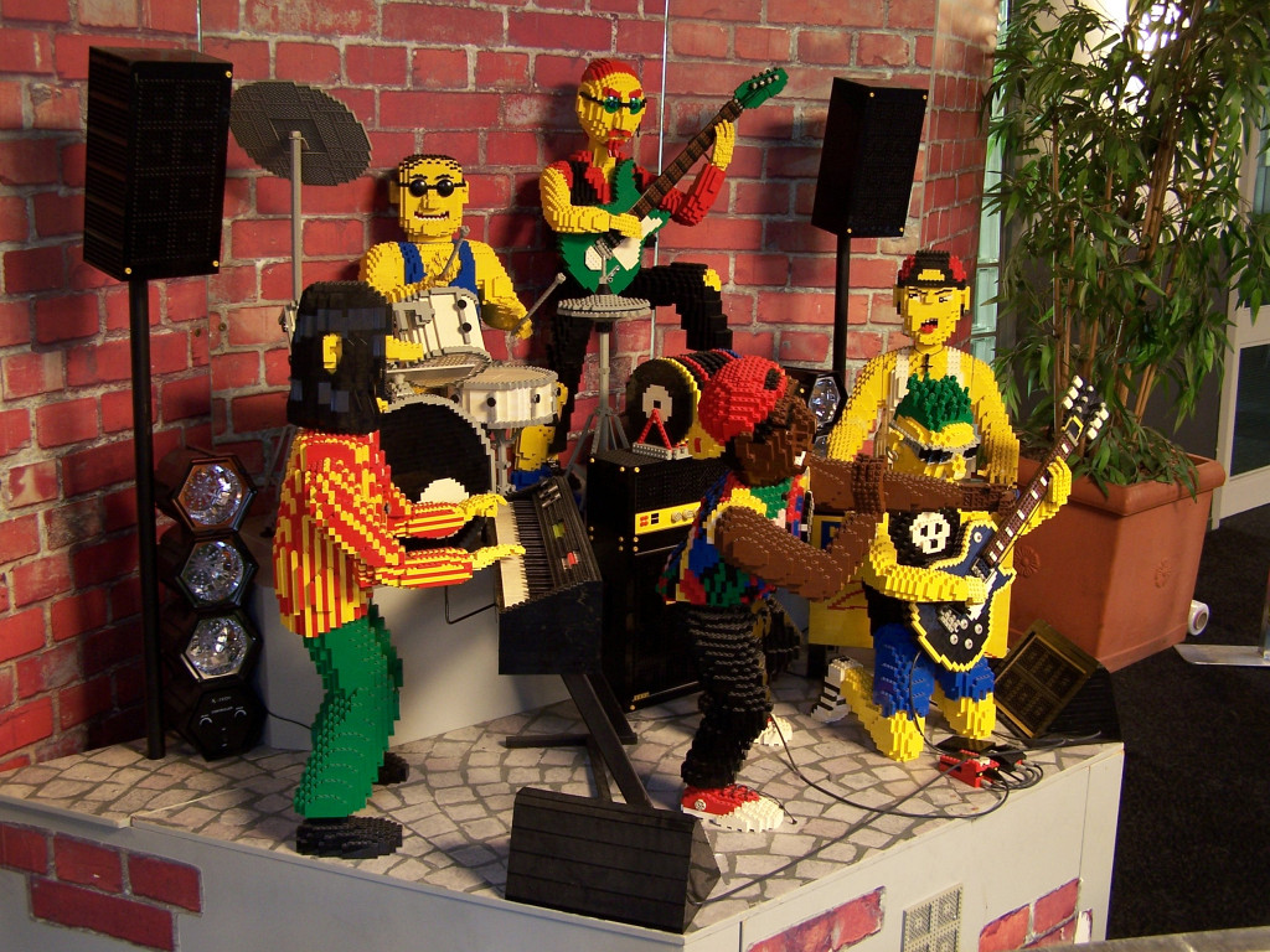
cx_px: 635
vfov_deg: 37.7
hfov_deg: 49.0
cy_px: 476
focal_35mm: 38
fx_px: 1394
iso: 80
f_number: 2.8
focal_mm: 6.3
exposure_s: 1/2
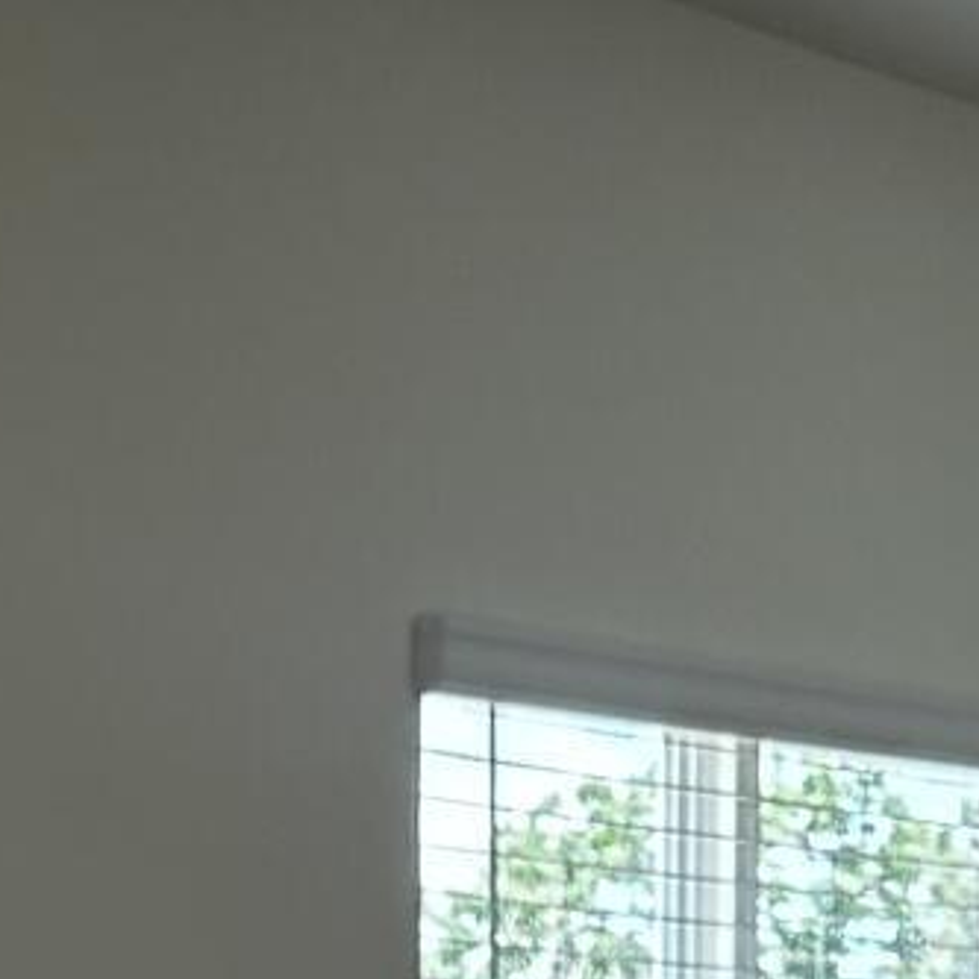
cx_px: -291
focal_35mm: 207
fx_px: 6623
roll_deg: +1.3
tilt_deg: -15.1
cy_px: 3187
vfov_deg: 7.3
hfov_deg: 8.3
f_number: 1.6
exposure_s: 1/120
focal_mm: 5.96
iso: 80
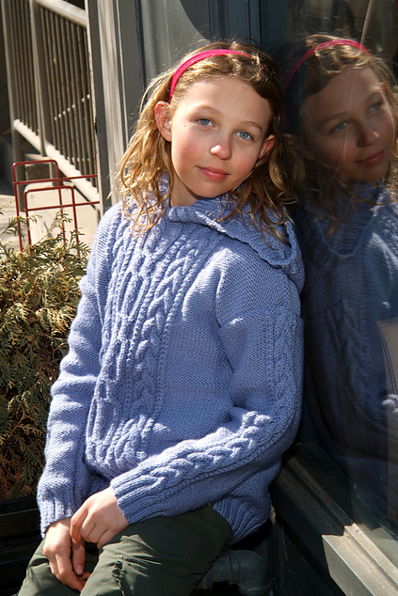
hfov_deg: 13.7
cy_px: 296
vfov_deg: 20.4
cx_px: 198
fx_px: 1657
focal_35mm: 100
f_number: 13
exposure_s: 1/45
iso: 100
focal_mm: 66
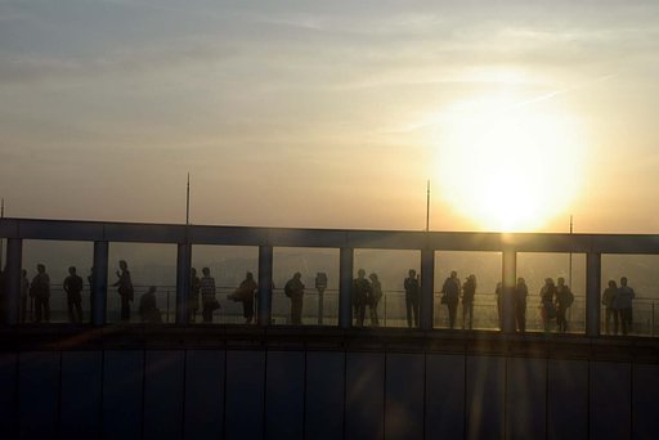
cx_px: 330
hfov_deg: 29.8
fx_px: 1236
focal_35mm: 68
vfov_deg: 20.2
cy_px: 220
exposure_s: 1/350
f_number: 8
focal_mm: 45
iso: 200
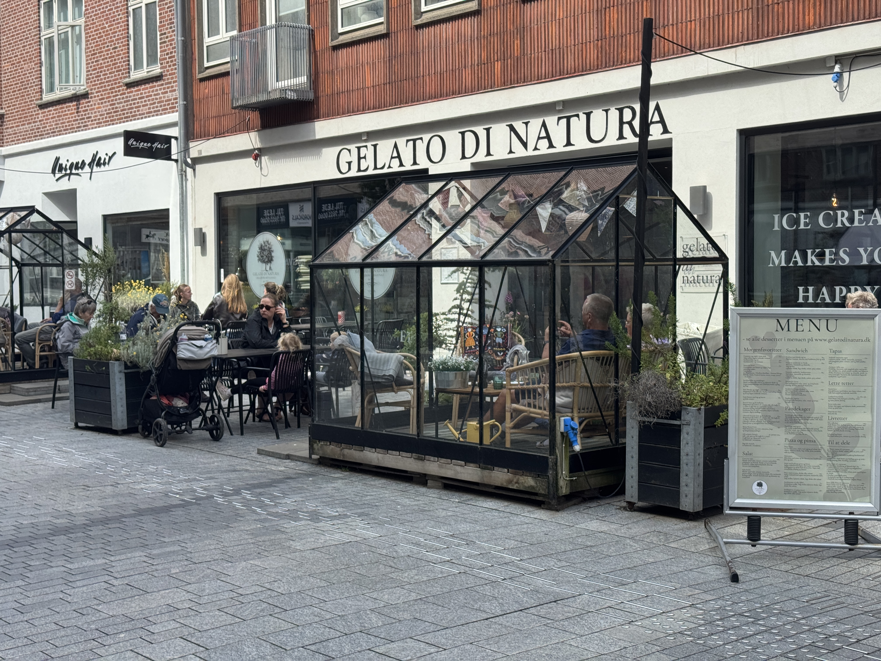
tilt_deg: -0.6
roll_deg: +1.1
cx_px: 440
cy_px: 330
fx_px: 1222
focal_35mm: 48
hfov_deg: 39.7
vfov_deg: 30.3
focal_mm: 6.76
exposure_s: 1/1193
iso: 64
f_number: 1.78
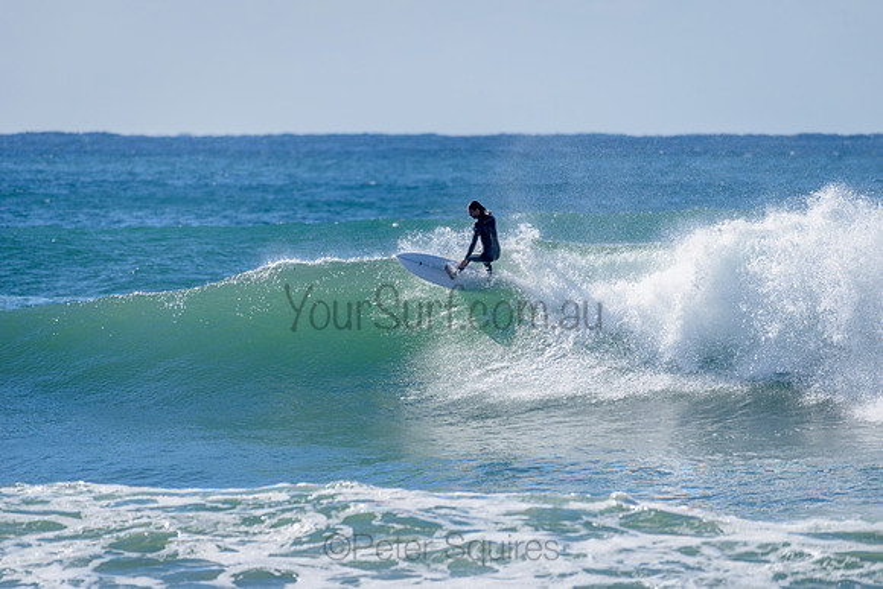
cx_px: 447
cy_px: 295
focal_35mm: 511
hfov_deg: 4.0
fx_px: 12524
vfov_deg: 2.7
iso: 180
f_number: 5.6
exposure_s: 1/2000
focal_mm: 500
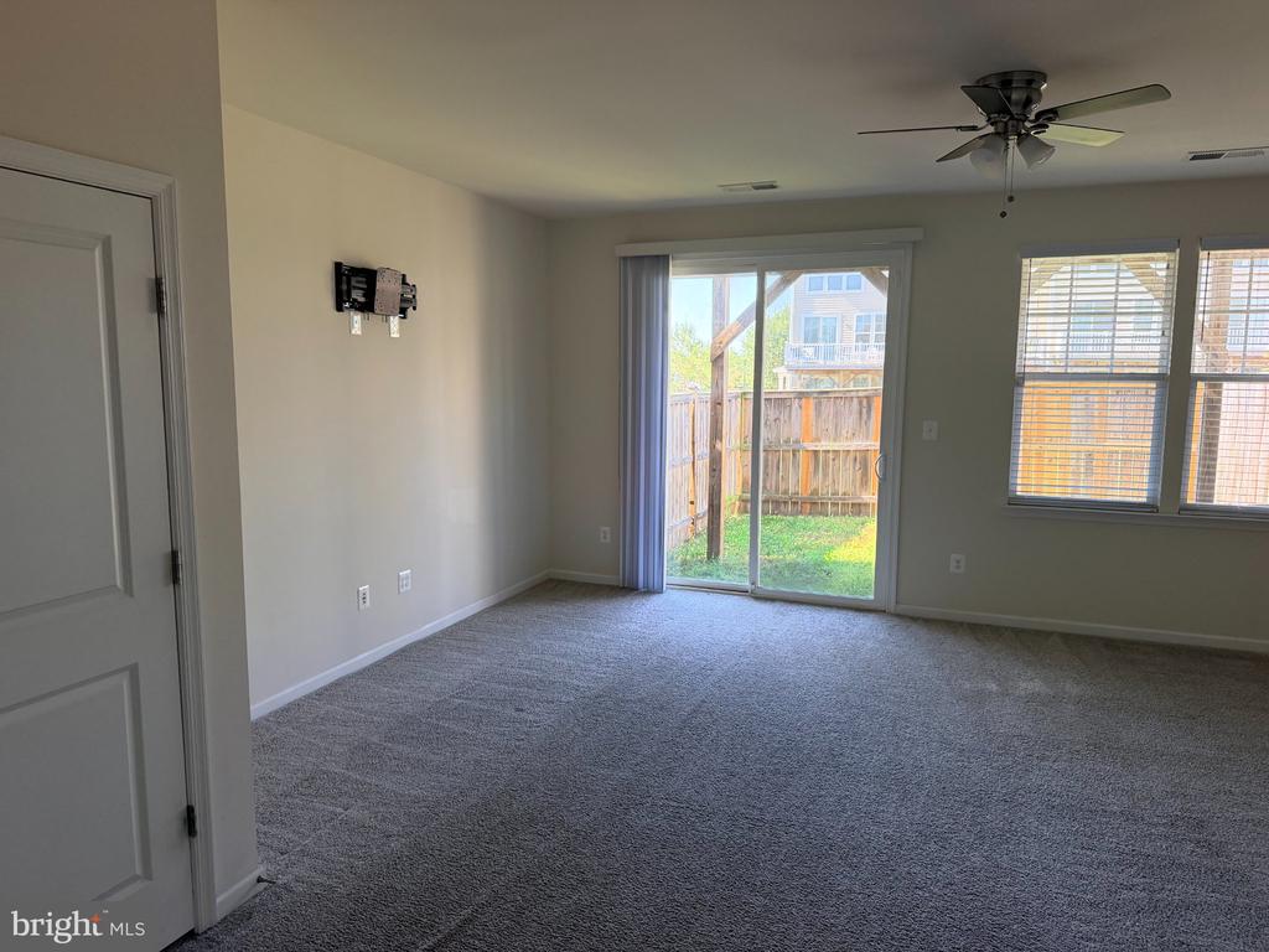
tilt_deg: -7.3
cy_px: 476
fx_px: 880
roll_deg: +0.0
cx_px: 634
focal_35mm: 24
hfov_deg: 71.6
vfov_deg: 56.8
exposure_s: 1/197
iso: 200
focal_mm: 6.76
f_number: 1.78
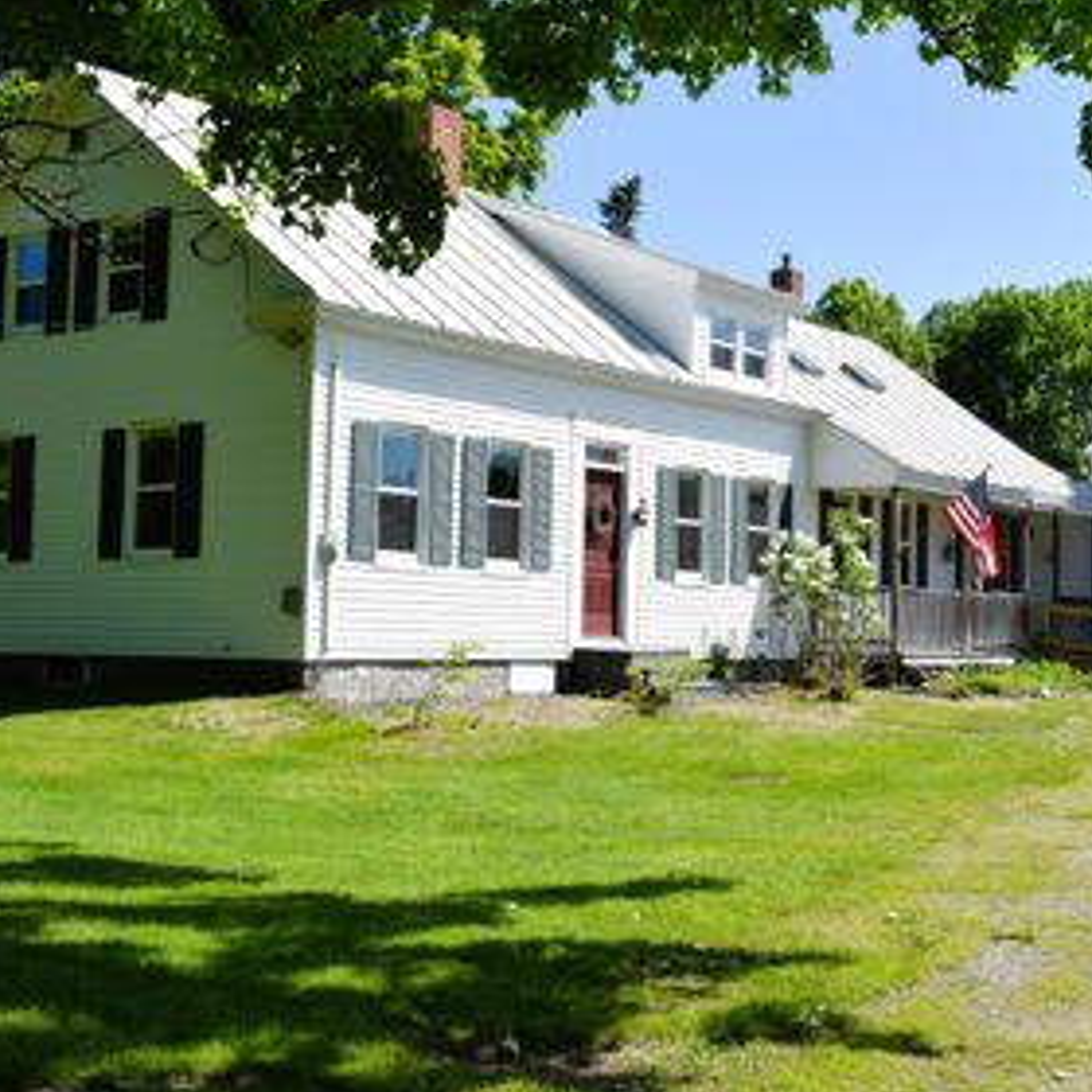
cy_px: 474
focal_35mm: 50
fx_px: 1785
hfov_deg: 33.8
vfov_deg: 34.0
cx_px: 706
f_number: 10
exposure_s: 1/400
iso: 200
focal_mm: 22
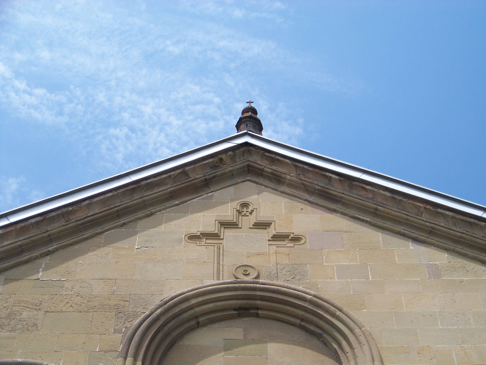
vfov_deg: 18.9
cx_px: 243
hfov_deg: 25.0
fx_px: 1095
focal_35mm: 78
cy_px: 182
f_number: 3.2
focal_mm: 13.2
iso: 64
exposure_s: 1/1000
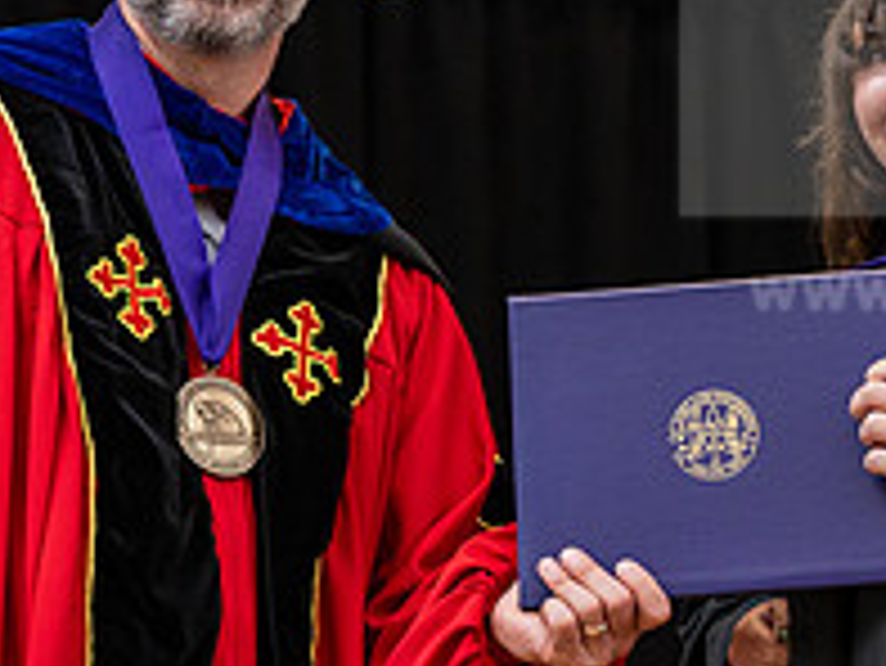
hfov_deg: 7.9
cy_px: 385
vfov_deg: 6.0
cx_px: 544
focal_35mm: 249
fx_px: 6377
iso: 1600
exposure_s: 1/200
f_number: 3.5
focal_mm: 88
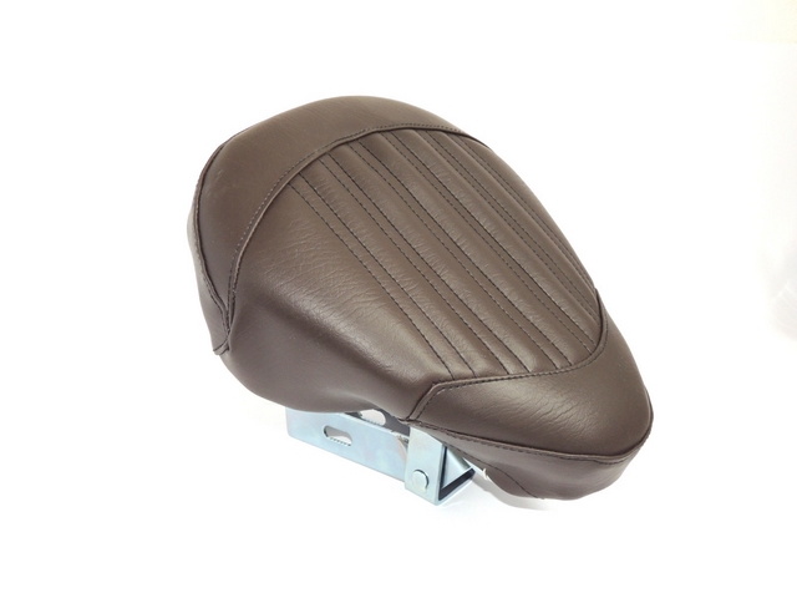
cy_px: 299
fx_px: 921
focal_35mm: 40
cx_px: 398
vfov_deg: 36.0
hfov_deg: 46.8
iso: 200
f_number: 3.3
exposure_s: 1/30
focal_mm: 7.1
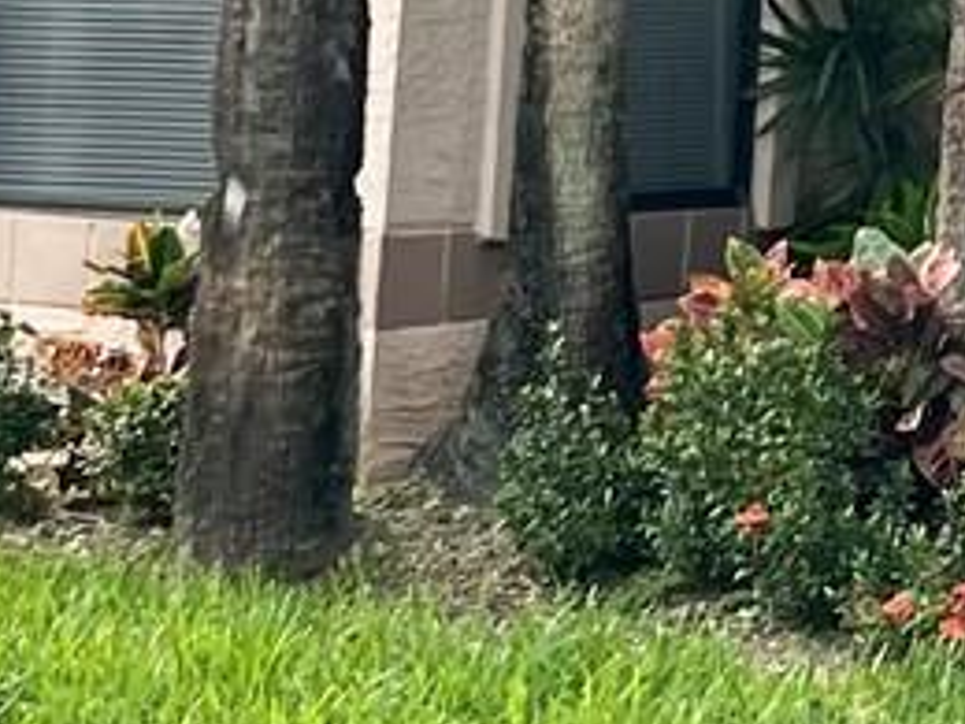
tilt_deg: +5.6
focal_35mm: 160
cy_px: -520
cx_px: 1744
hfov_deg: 11.4
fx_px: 4460
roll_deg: -1.6
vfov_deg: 8.9
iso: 32
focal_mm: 4.2
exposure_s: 1/152
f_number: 1.6
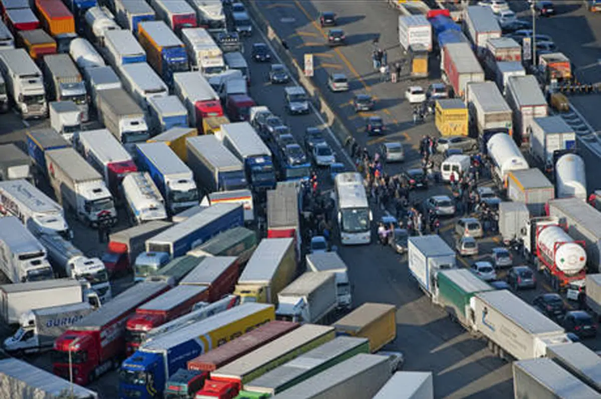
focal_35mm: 200
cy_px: 200
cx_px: 300
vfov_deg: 6.8
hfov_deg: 10.3
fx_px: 3335
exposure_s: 1/1600
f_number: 5
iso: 640
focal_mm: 200
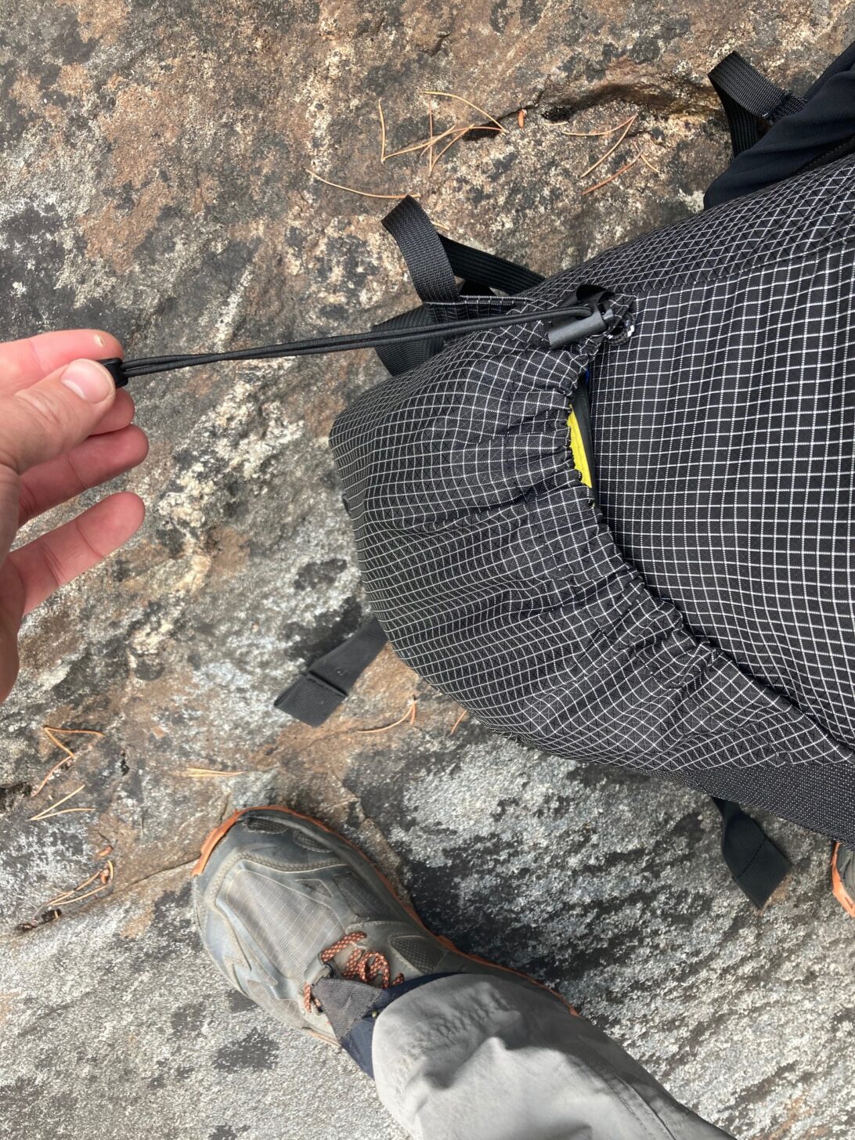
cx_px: 428
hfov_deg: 49.7
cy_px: 570
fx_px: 922
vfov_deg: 63.4
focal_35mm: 28
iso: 20
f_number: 1.8
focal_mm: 3.99
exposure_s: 1/163
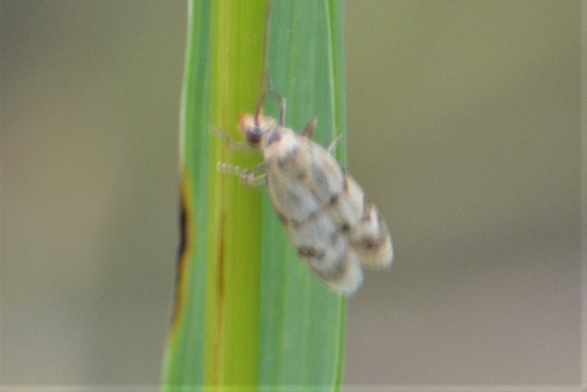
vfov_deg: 3.1
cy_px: 196
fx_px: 7337
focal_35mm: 450
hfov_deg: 4.6
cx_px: 294
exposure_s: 1/125
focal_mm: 300
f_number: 5.6
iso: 450
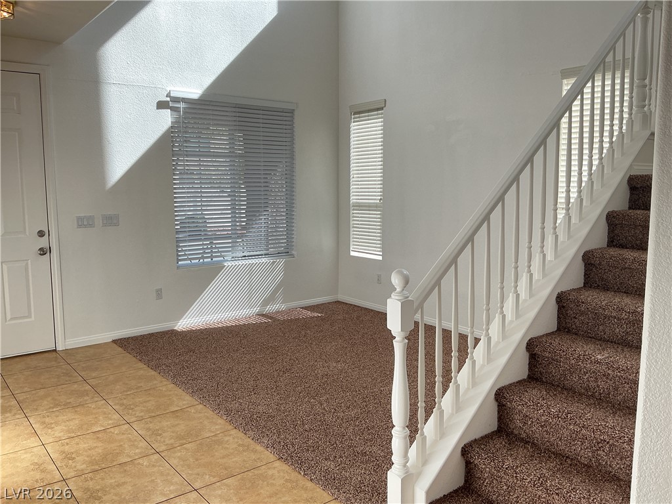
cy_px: 252
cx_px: 336
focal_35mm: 29
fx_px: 563
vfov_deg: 48.2
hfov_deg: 61.7
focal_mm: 3
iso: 32
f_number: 1.8
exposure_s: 1/120
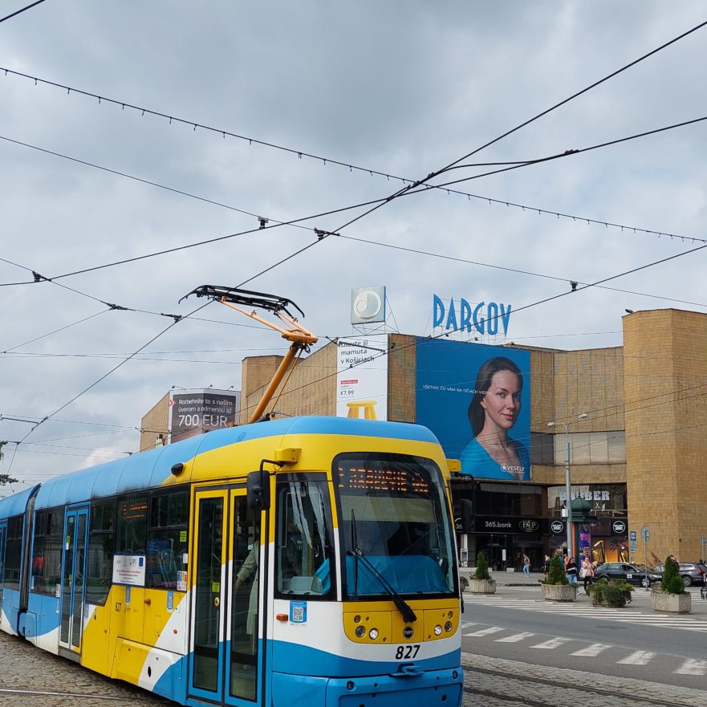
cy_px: 457
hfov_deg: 44.8
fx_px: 855
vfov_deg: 44.4
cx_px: 408
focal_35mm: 37
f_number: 1.8
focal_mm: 5.23
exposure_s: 1/1748
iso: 40
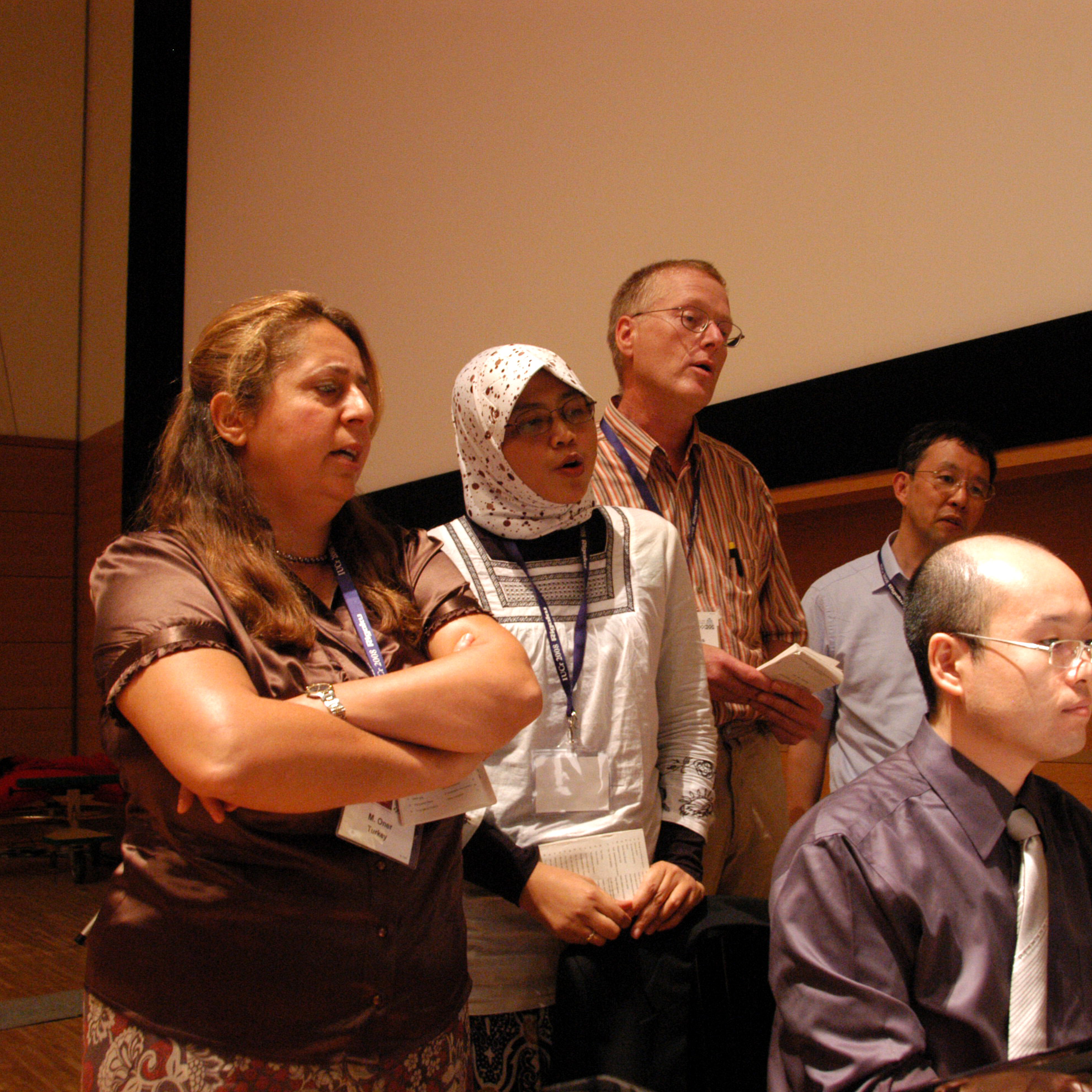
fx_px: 1392
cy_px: 552
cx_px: 673
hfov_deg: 42.6
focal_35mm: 39
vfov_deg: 42.8
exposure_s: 1/30
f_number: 5.6
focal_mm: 20
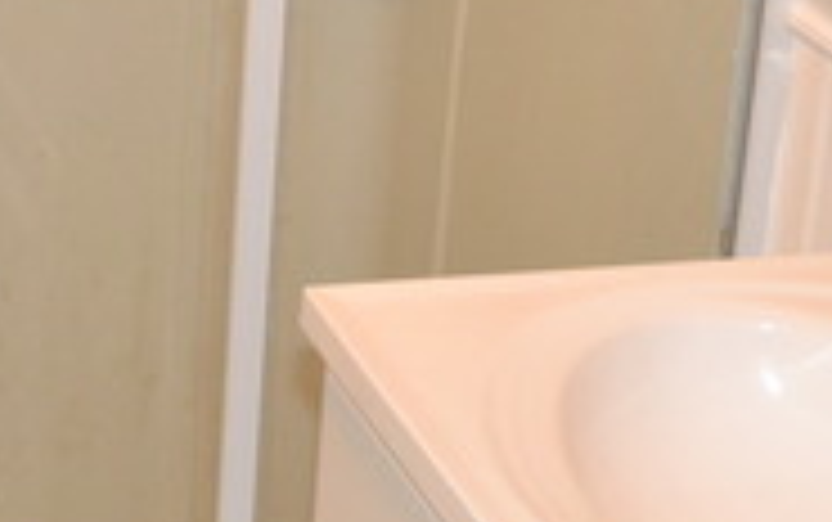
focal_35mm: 122
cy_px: 74
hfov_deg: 16.8
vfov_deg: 10.7
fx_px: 2763
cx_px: 40
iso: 2500
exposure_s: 1/60
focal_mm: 23
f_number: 3.8
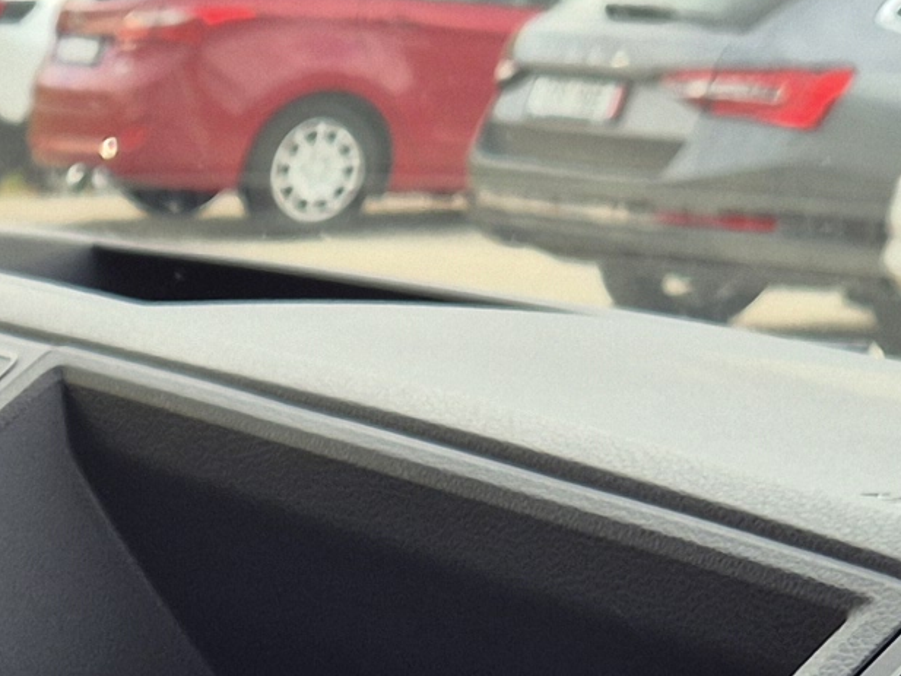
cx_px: -796
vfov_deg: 9.5
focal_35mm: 149
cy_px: 1219
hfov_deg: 12.0
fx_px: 3879
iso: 25
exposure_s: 1/180
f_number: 1.8
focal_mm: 5.4
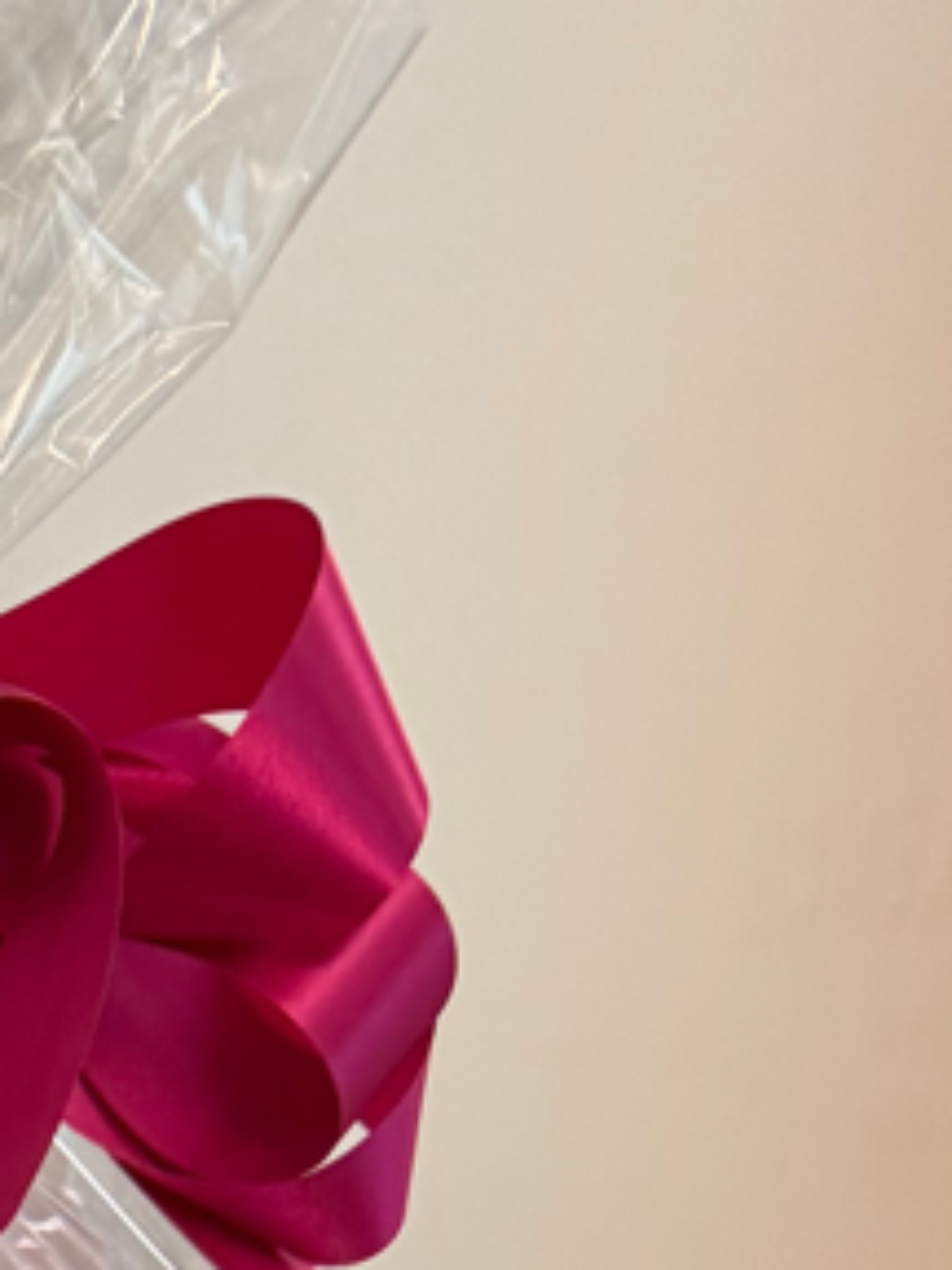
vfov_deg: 15.8
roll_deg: -1.4
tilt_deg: -19.2
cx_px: -930
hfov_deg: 12.9
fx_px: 3667
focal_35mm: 100
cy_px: 2496
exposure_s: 1/60
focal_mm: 6.76
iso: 320
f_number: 1.78
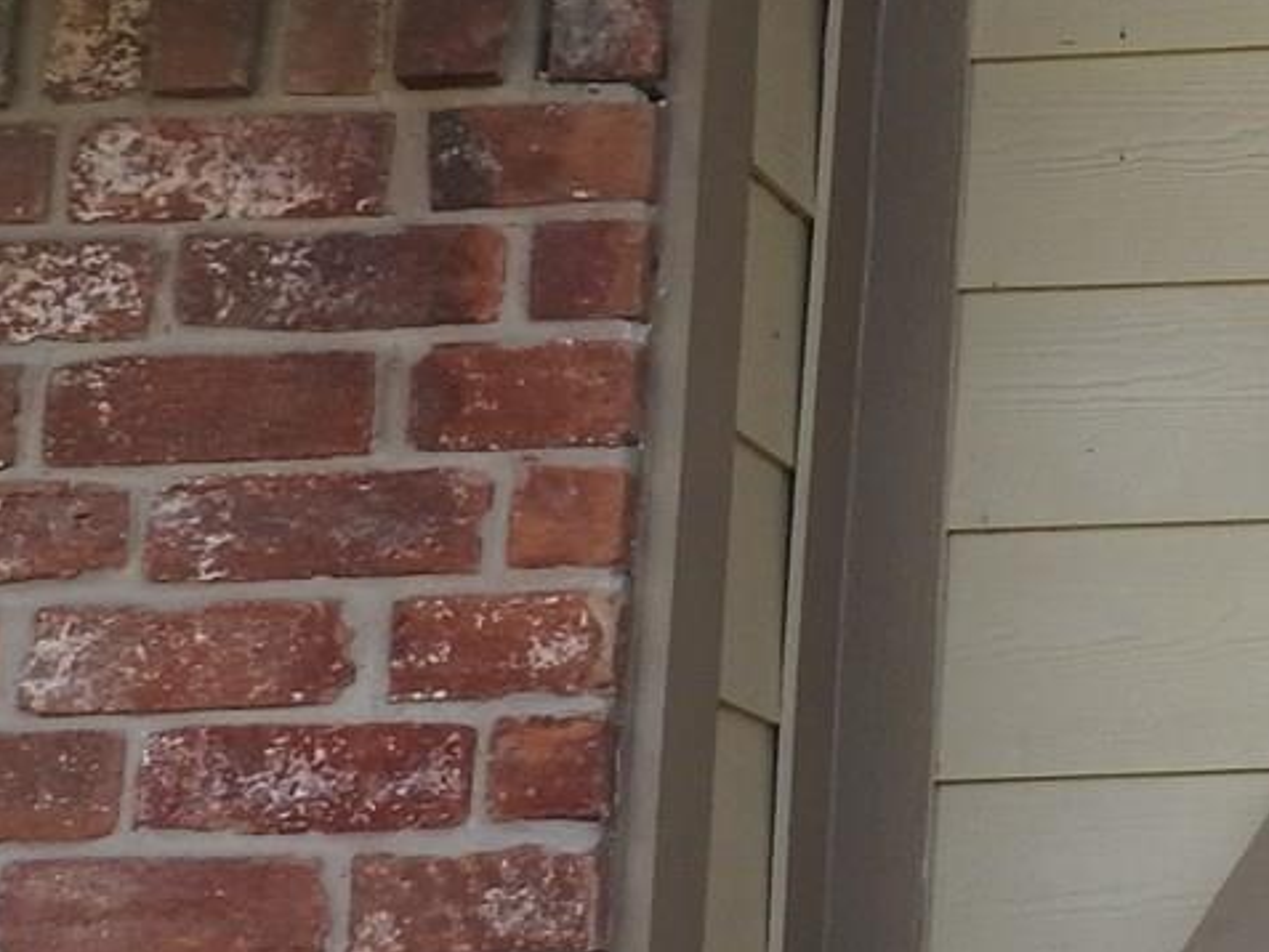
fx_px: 3777
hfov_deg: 16.7
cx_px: 2078
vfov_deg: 14.4
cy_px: 367
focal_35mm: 103
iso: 100
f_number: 3.3
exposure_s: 1/320
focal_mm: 4.3
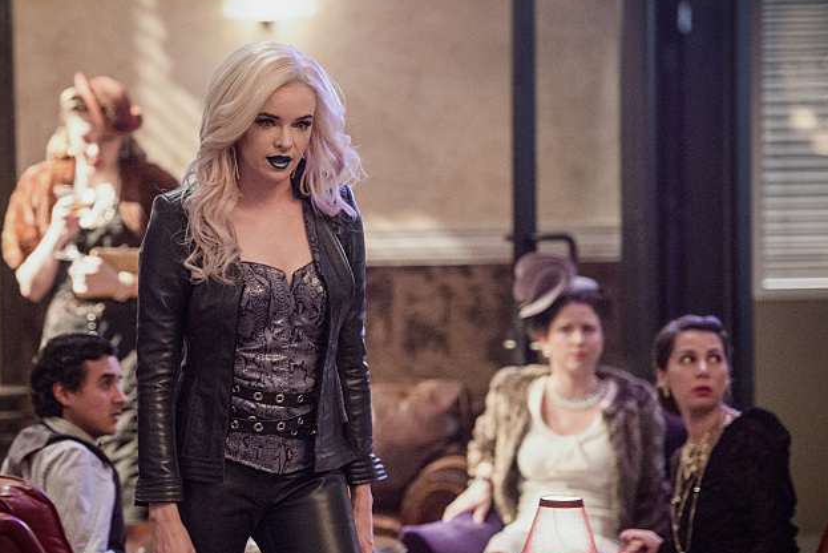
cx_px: 308
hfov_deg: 12.3
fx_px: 3843
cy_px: 322
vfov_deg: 8.2
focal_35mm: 167
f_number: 2.8
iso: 3200
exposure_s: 1/100
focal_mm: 130
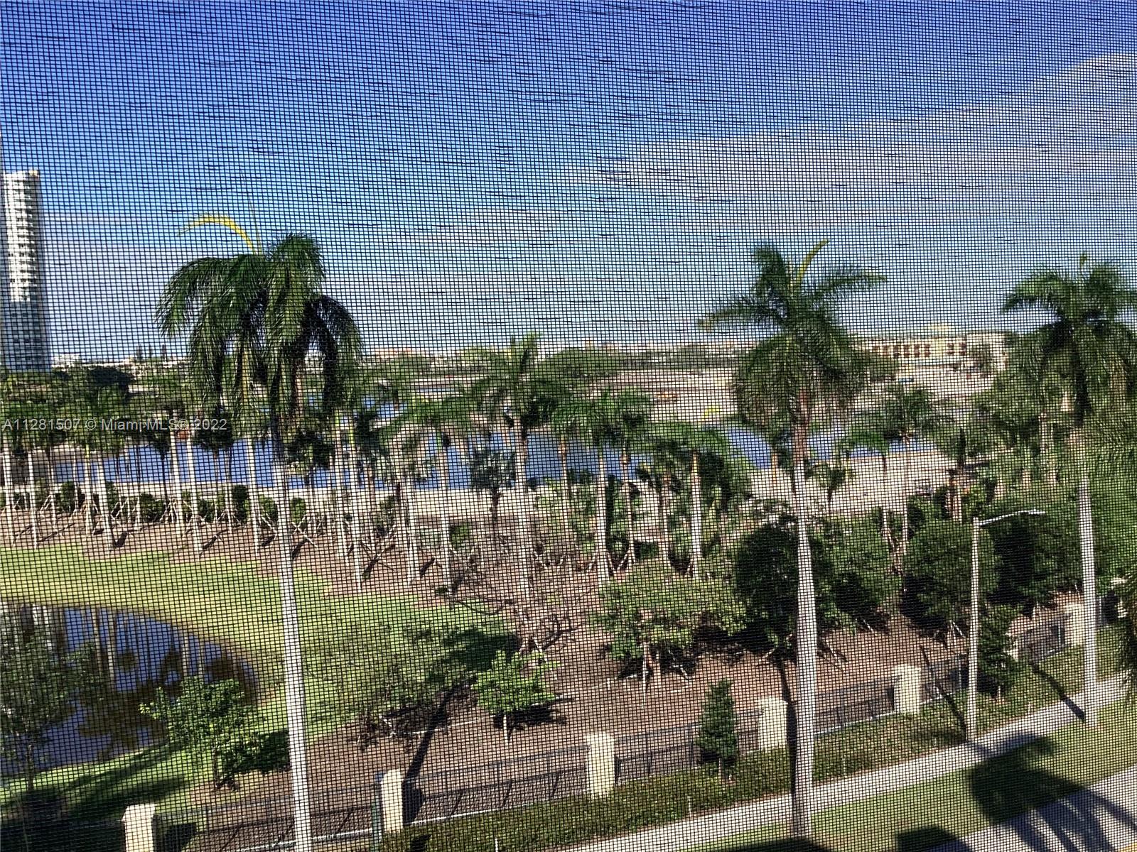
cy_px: 426
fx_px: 1018
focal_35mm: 31
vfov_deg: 45.4
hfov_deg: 58.4
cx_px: 568
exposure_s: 1/1087
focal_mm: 3.3
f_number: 2.4
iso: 25
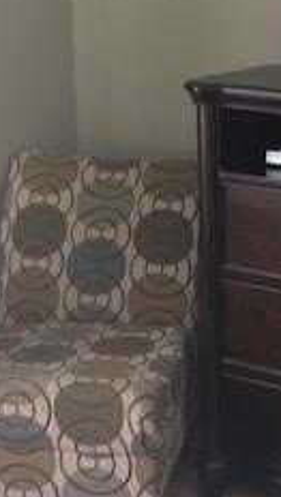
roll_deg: +1.0
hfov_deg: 14.3
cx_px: 266
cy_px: 259
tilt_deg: -18.2
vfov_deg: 25.3
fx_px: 1109
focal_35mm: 84
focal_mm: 3.99
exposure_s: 1/15
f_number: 1.8
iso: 64
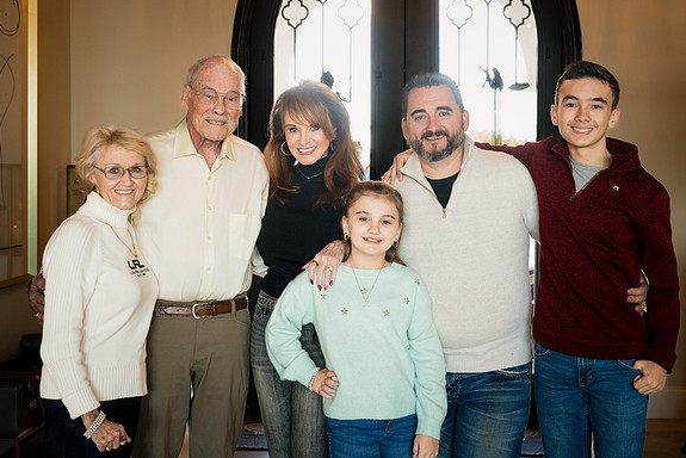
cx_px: 345
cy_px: 228
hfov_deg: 36.9
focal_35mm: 54
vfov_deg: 25.1
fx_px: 1029
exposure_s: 1/80
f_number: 6.3
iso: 3600
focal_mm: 50
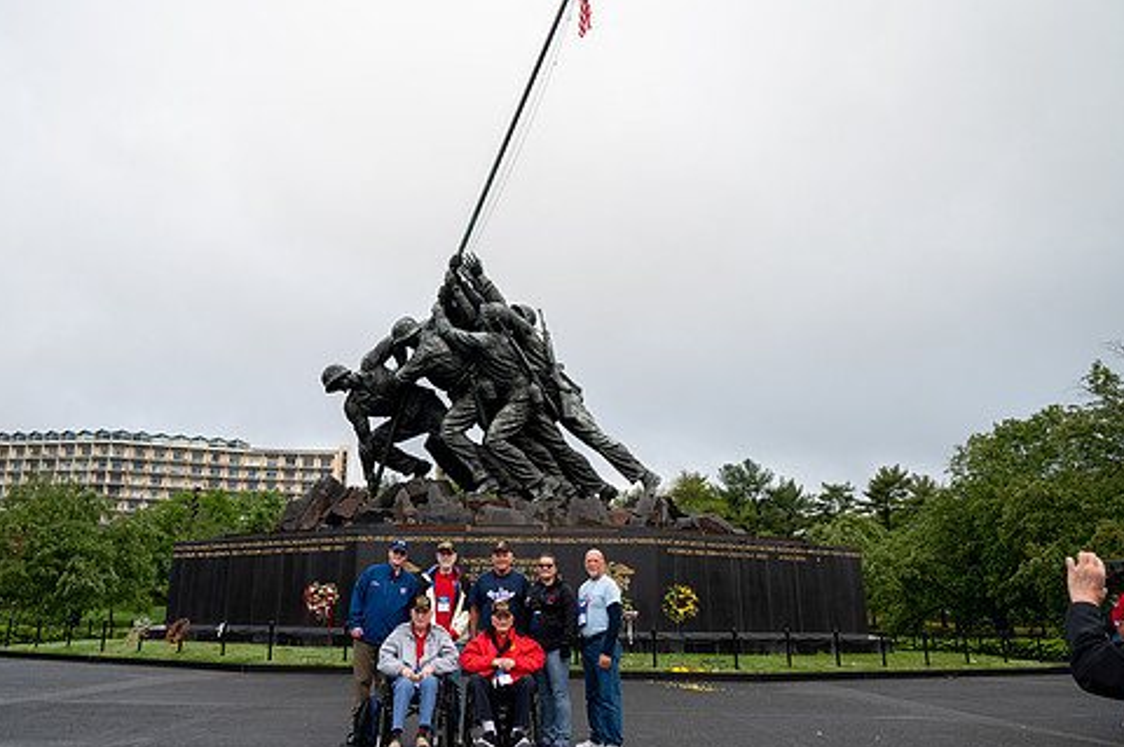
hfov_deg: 63.4
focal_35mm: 29
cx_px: 478
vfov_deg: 44.9
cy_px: 351
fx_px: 905
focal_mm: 24
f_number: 6.3
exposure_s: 1/100
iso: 125
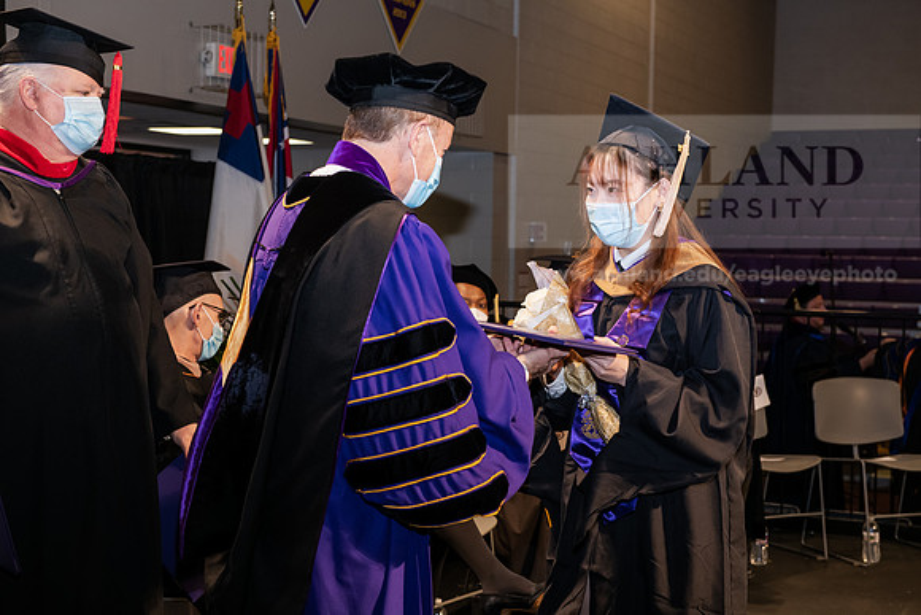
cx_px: 460
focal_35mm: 62
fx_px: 1586
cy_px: 308
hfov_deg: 32.4
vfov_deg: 21.9
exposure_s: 1/200
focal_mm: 62
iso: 1600
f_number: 6.3
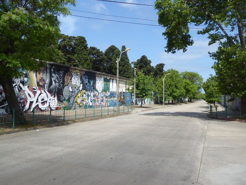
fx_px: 256
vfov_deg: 39.7
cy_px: 92
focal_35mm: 36
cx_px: 123
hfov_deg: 51.4
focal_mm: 6.3
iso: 80
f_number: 3.7
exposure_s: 1/640
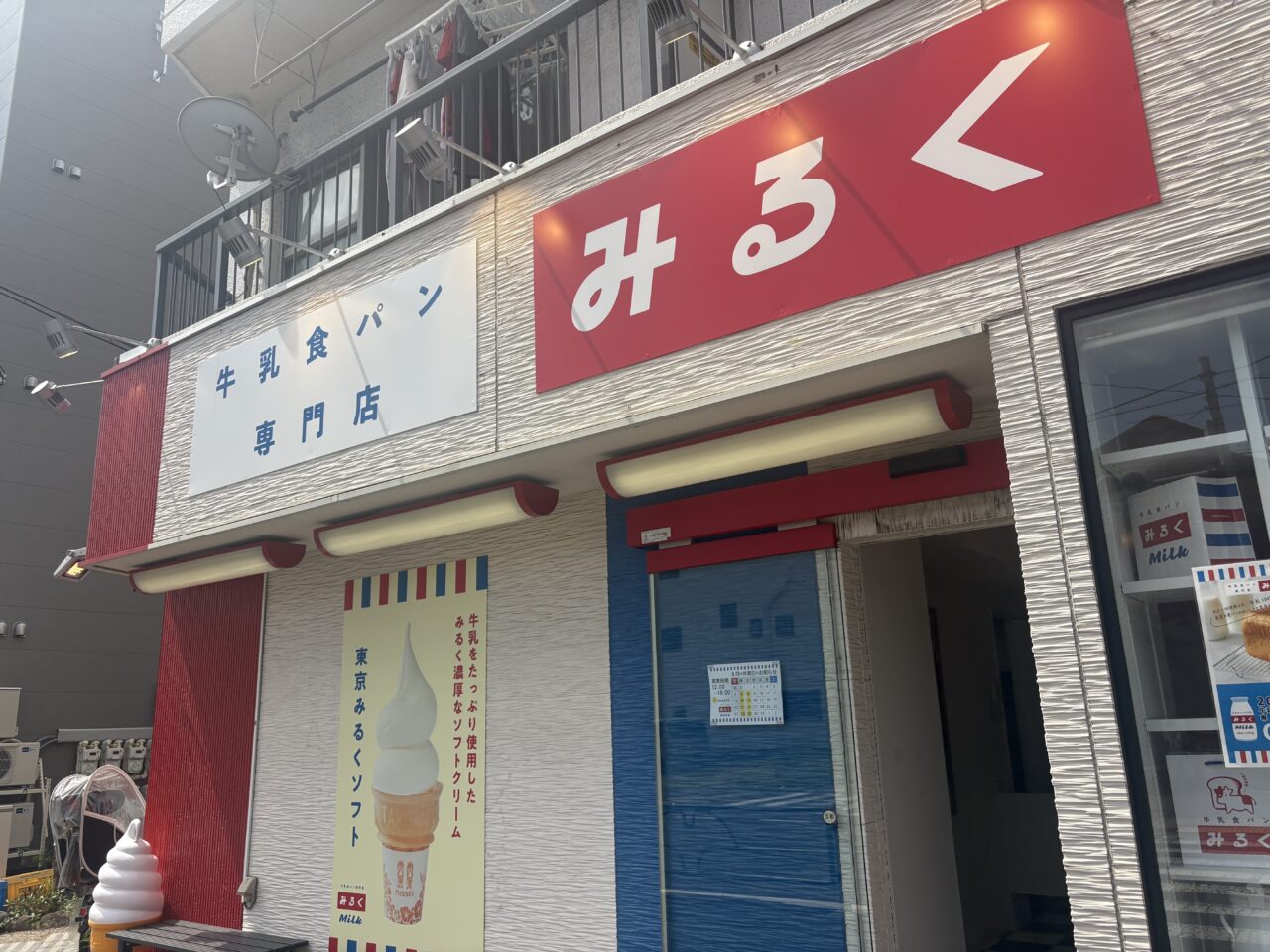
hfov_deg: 67.3
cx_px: 635
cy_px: 476
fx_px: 954
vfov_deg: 53.1
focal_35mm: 26
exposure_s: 1/3279
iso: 50
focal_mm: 5.96
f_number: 1.6
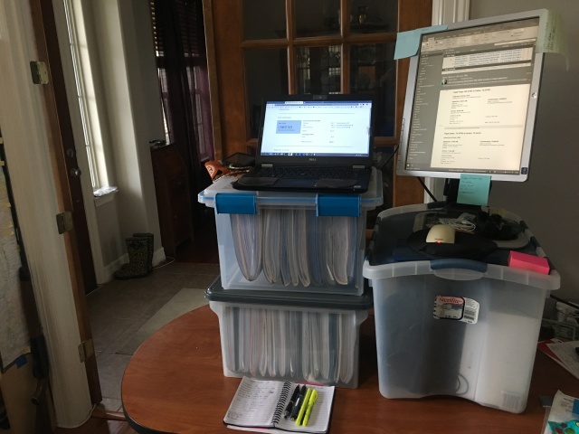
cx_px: 290
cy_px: 217
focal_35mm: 29
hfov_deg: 61.7
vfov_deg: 48.2
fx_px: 485
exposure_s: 1/30
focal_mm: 4.15
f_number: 2.2
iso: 125
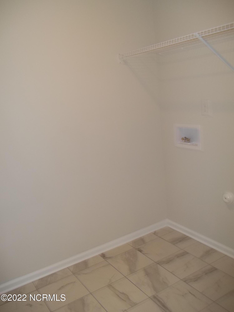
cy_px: 156
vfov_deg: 56.8
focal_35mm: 32
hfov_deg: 44.2
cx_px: 117
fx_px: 288
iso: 64
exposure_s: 1/30
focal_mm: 5.7
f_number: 2.9
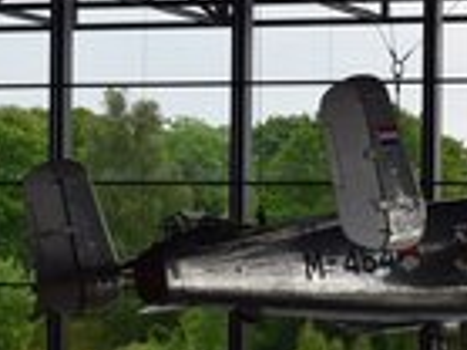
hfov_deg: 11.2
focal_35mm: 175
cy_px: 288
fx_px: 2359
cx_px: 443
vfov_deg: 8.5
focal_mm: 42
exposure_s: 1/320
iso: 400
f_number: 10
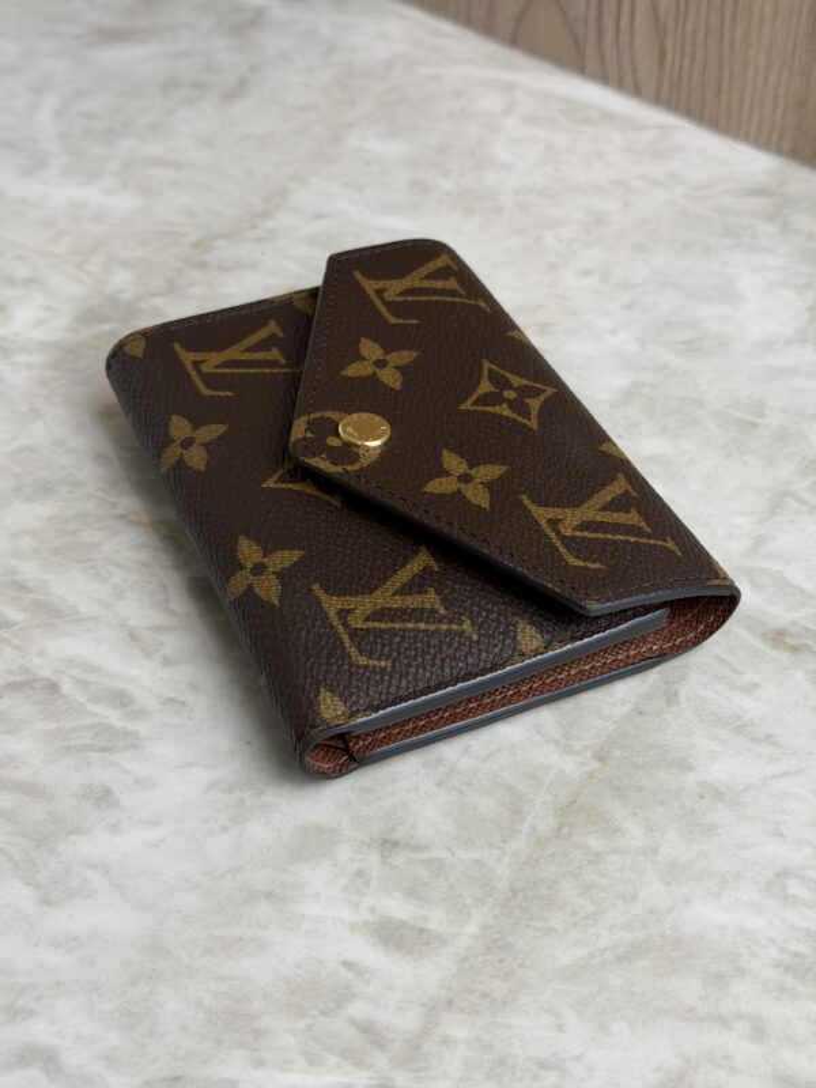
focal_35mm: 48
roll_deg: +1.2
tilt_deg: -44.0
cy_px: 544
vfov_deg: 39.7
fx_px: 1509
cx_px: 408
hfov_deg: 30.3
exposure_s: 1/120
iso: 50
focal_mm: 6.76
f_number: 1.78
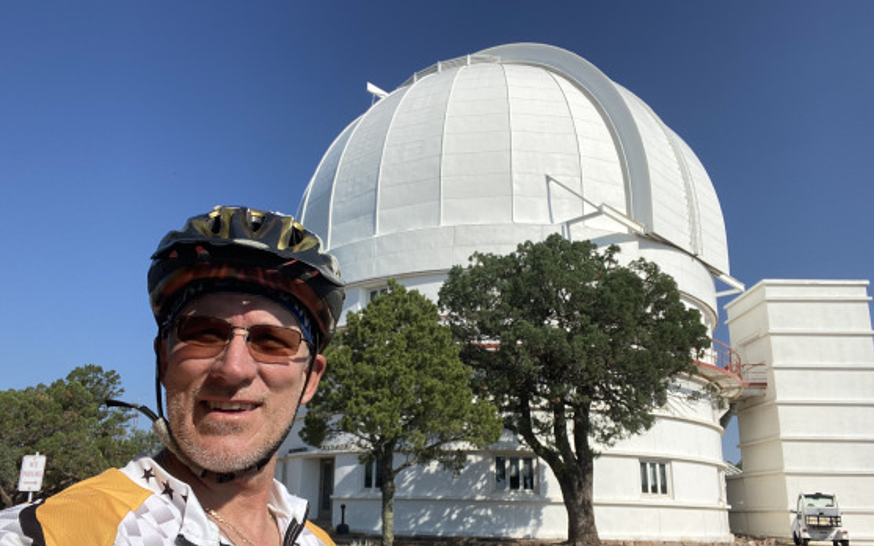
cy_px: 350
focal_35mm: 28
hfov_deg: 66.4
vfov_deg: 44.1
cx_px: 414
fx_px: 667
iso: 25
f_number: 2.2
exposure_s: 1/964
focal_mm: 2.71
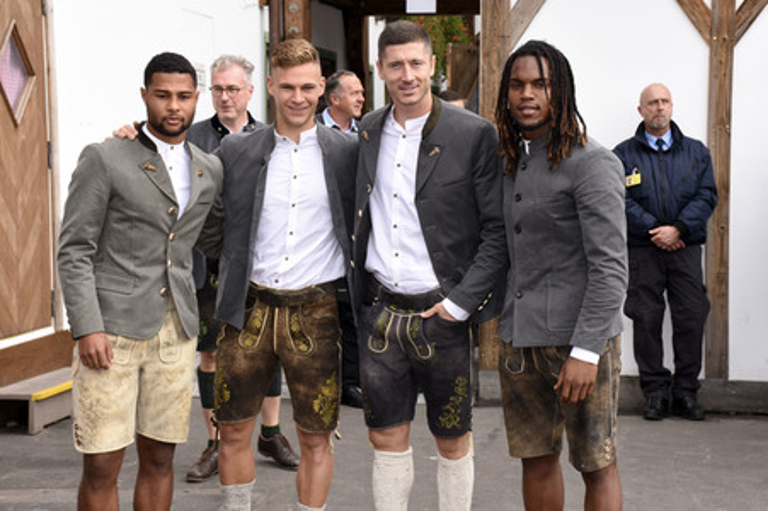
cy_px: 256
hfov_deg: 27.0
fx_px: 1599
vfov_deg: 18.2
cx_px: 384
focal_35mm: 75
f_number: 8
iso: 320
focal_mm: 50
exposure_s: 1/160
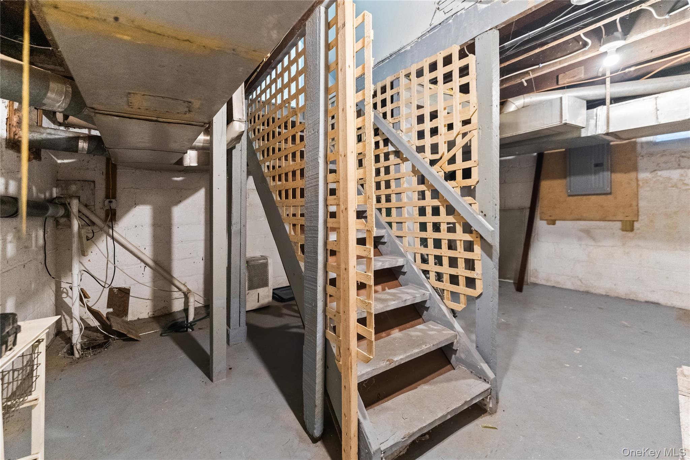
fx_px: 268
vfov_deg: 81.2
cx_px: 345
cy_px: 230
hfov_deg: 104.3
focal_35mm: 14
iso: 4000
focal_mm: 14
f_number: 2.8
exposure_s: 1/60
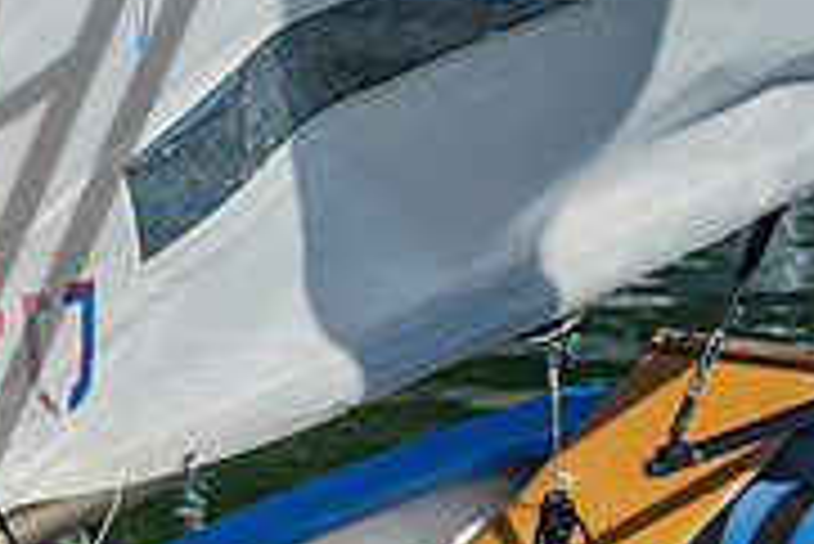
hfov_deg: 11.4
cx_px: -382
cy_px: 43
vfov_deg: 7.9
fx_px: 3915
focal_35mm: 173
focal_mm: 54
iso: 100
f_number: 5.6
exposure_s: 1/250
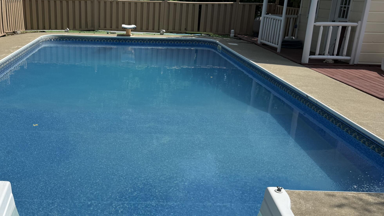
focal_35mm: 40
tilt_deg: -18.6
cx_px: 125
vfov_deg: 29.6
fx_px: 407
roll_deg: -1.3
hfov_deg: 49.5
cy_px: 129
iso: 80
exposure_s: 1/6711
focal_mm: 6.76
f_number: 1.78
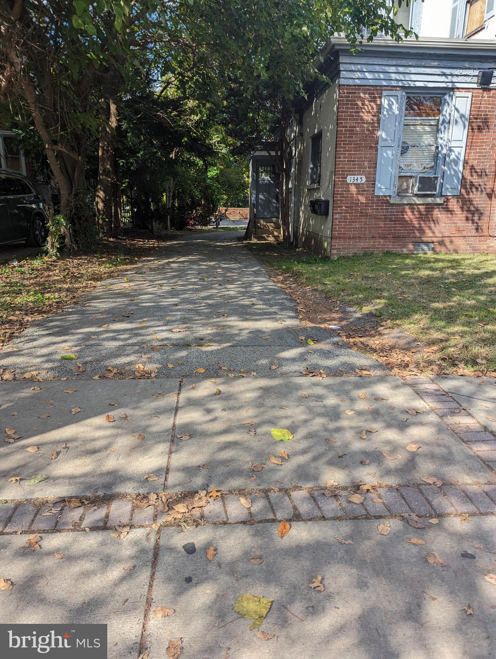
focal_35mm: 24
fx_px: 458
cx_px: 248
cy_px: 330
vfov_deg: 71.5
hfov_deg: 56.9
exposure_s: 1/920
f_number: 1.85
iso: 40
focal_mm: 6.81
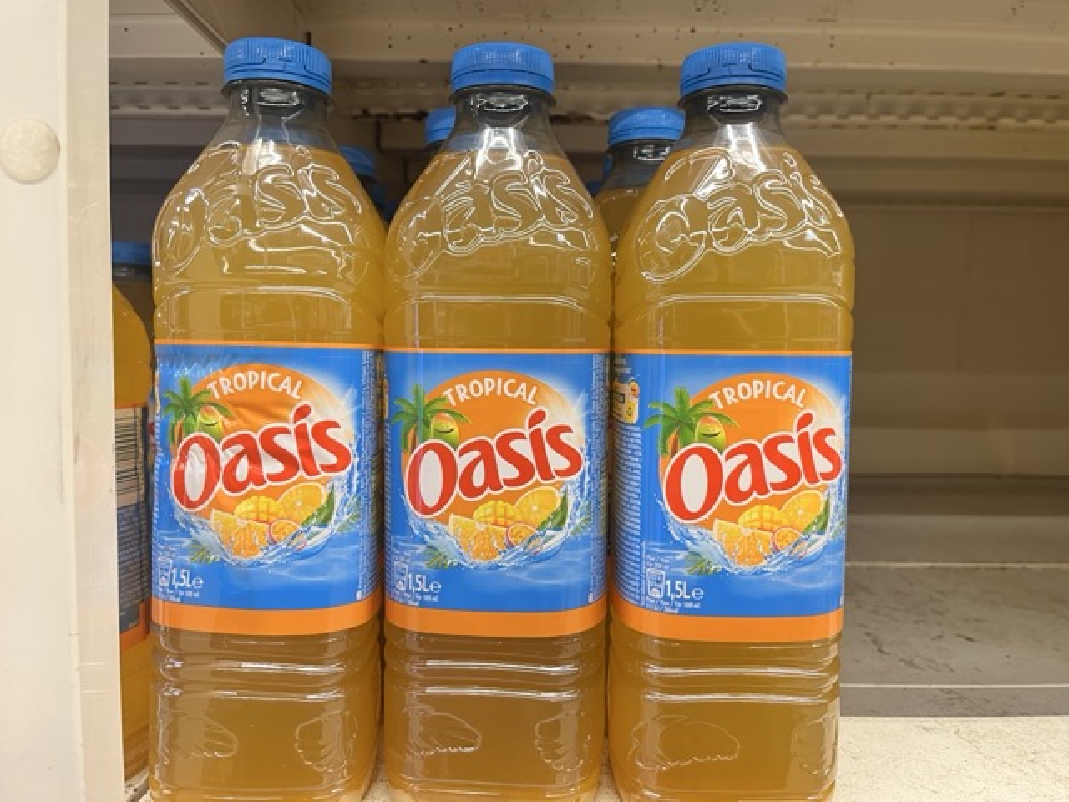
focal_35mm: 26
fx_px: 803
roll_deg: +0.2
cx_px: 534
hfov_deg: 67.3
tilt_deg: -2.4
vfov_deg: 53.1
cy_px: 401
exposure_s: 1/67
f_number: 1.6
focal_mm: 5.1
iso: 125
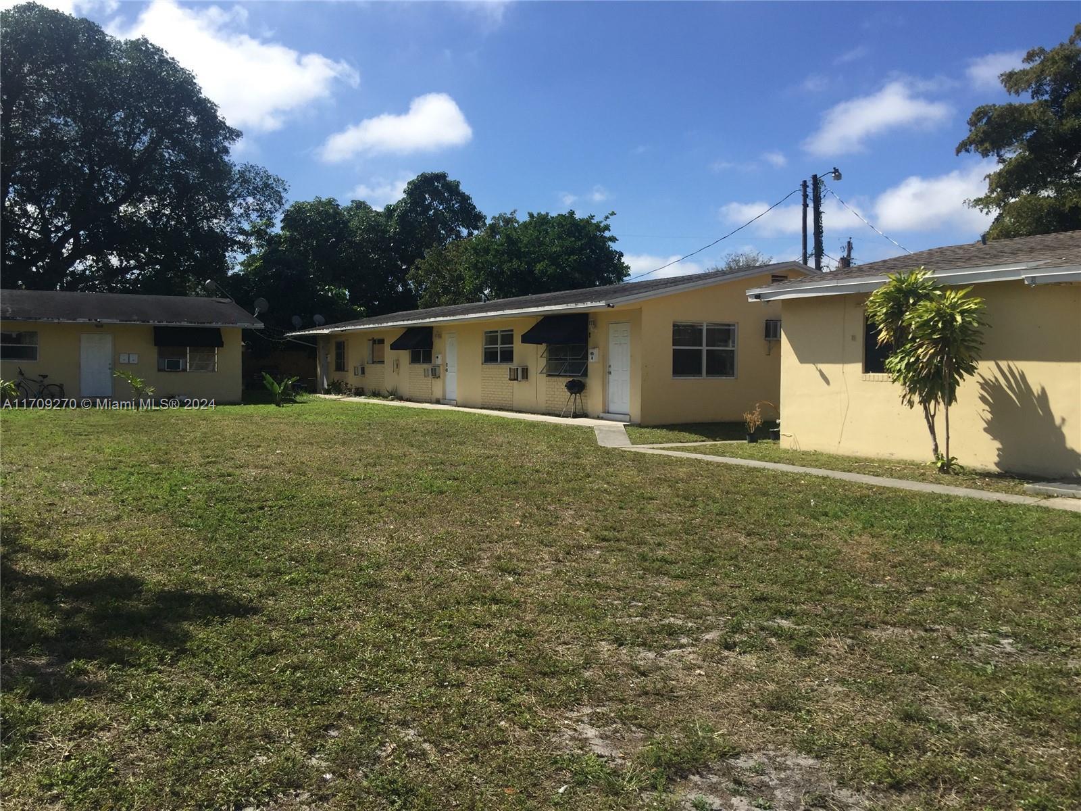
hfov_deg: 61.7
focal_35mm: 29
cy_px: 406
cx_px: 540
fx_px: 906
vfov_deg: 48.2
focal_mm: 4.15
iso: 32
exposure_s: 1/2475
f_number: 2.2
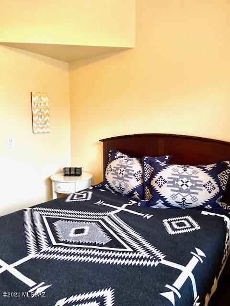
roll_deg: +0.8
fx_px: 230
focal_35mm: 26
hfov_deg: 53.1
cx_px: 115
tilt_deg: -5.5
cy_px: 153
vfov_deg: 67.3
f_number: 1.8
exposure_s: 1/30
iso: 500
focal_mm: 4.25
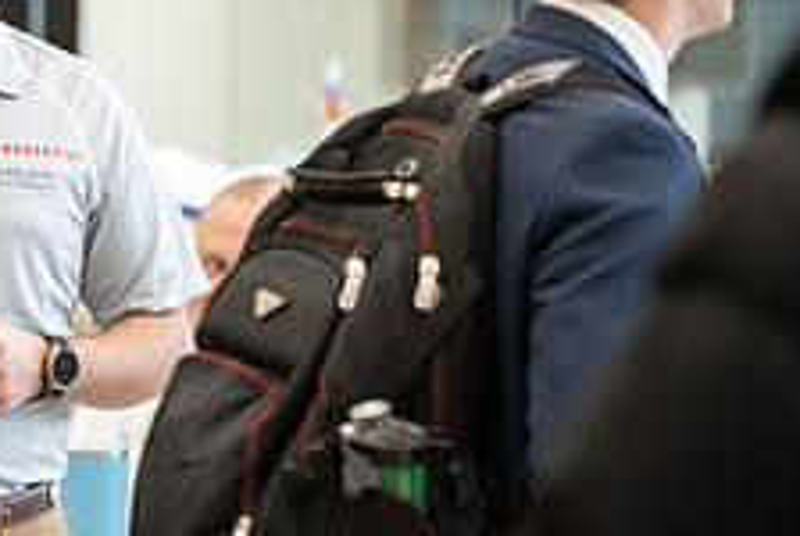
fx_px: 10925
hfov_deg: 4.2
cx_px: -182
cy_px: 313
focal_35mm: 491
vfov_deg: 2.8
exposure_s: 1/250
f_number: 3.5
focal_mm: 190
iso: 2000
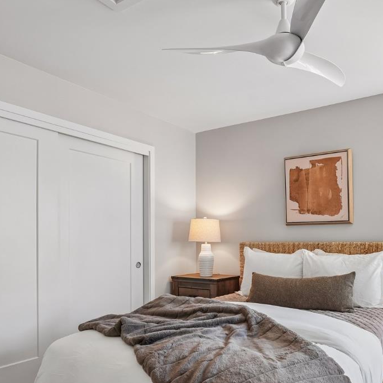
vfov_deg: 60.1
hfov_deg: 59.1
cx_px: 264
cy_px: 241
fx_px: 325
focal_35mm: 26
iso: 640
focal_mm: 14
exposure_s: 1/40
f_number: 8
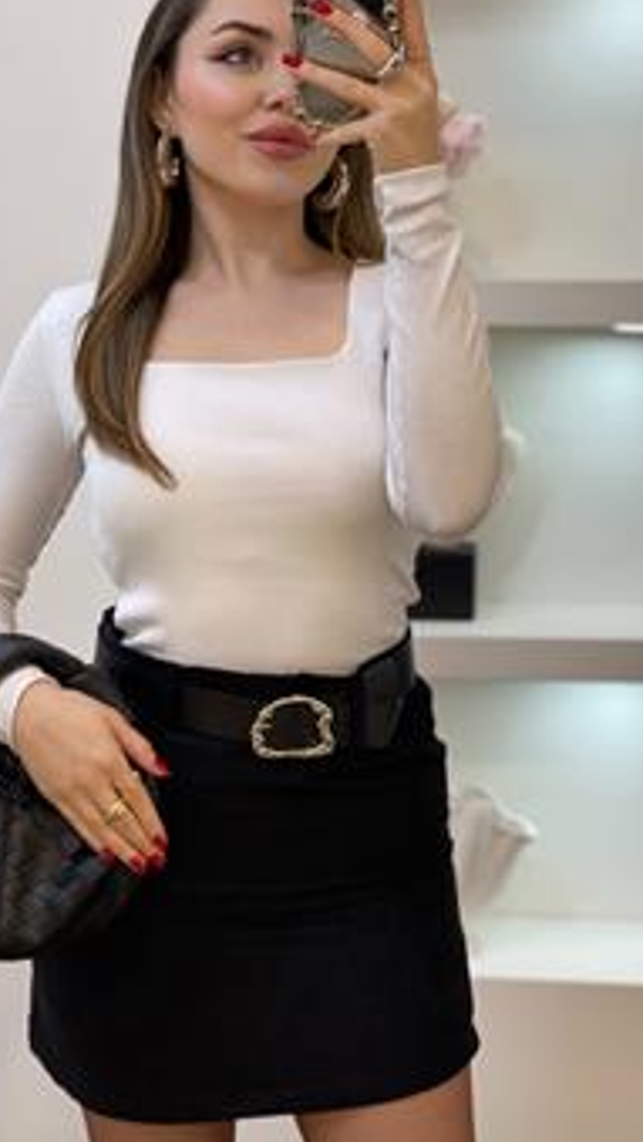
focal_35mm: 69
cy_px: 524
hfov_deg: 17.5
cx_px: 259
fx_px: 2089
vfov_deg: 30.5
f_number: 2
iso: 80
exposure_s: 1/100
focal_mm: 6
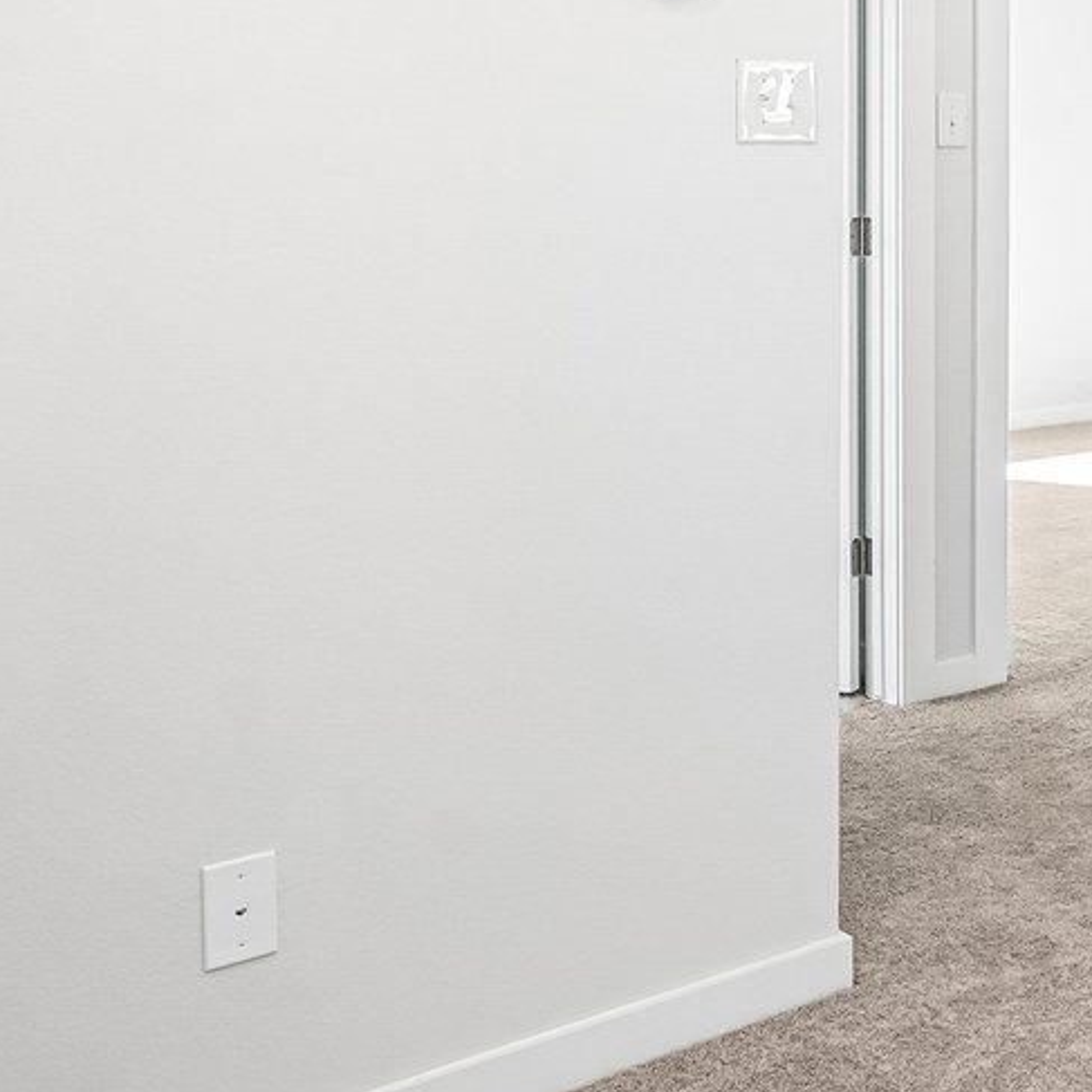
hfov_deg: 27.3
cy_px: 167
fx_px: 1785
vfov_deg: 32.7
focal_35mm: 50
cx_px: 1489
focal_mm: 14
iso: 400
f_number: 8
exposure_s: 1/60
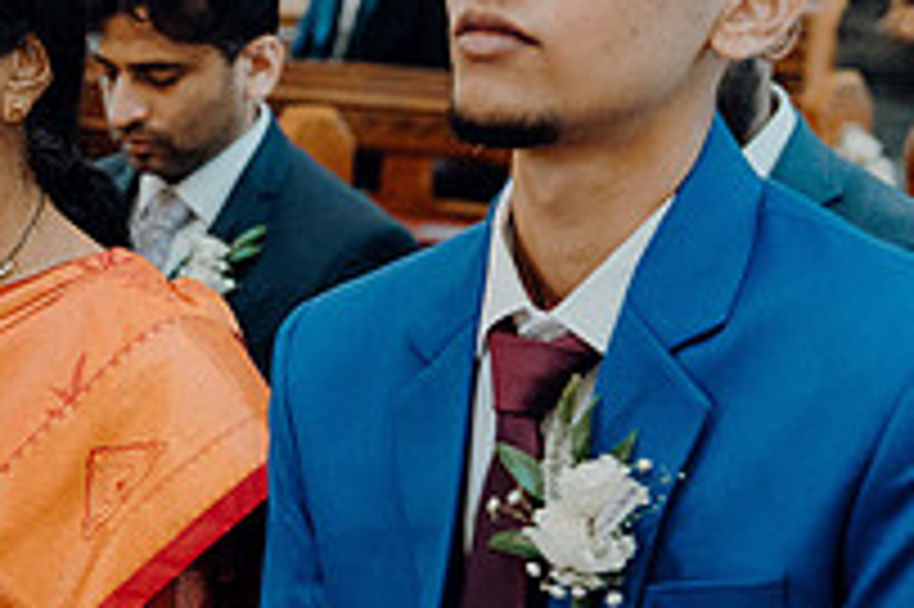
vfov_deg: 11.1
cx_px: -14
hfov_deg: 16.3
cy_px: 430
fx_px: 3120
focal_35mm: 123
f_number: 3.5
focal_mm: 43
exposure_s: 1/250
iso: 2500
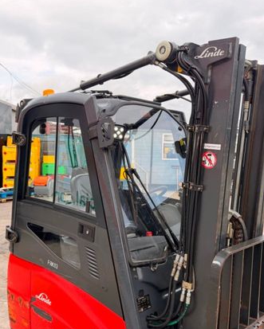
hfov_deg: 43.4
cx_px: 137
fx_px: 332
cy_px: 174
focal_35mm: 34
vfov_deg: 52.8
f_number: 1.78
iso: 100
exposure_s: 1/1075
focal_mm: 6.76
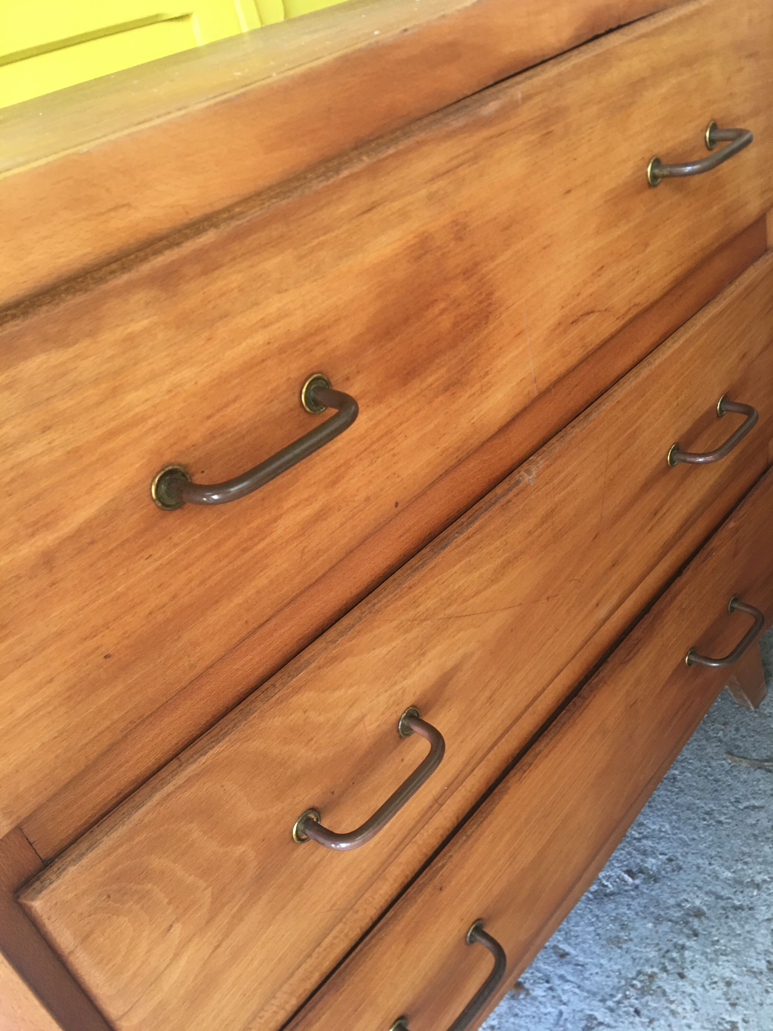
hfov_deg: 48.2
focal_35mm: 29
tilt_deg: -29.7
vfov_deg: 61.7
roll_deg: +14.9
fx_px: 863
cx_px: 386
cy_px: 516
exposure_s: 1/17
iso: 50
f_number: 2.2
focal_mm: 4.15
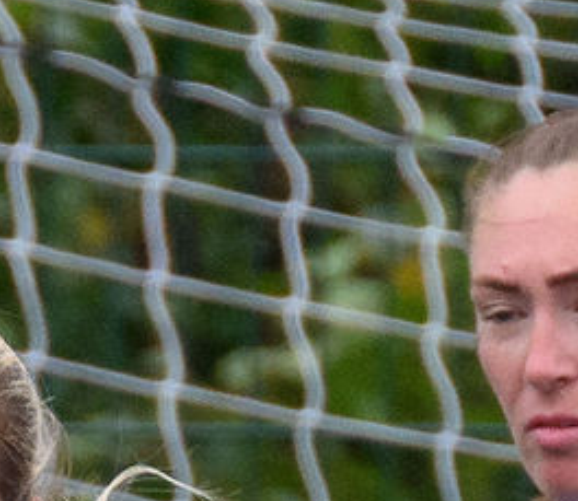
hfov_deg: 0.3
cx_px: 240
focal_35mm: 5732
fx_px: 101360
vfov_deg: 0.3
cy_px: 1467
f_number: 5.6
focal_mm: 400
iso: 1250
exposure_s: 1/1250
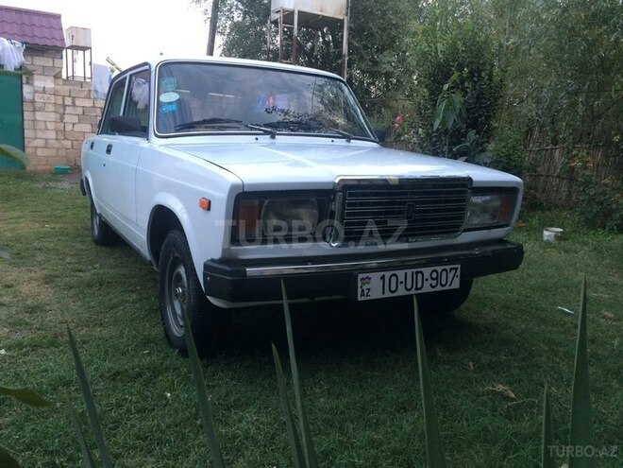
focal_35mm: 29
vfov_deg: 48.2
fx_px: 522
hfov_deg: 61.7
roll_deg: -4.2
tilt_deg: -7.8
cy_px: 234
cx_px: 312
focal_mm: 4.15
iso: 125
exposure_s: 1/33
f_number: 2.2
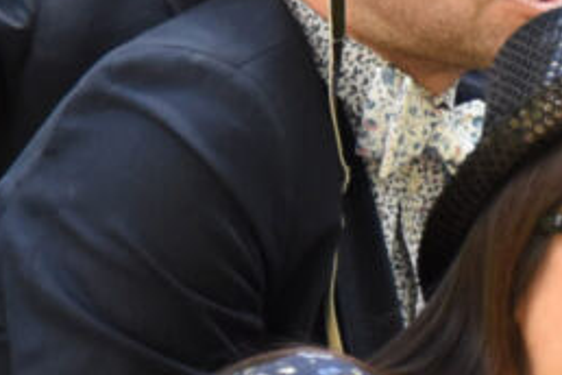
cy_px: 318
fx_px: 4449
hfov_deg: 6.9
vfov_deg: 4.8
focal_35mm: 285
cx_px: 1296
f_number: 2.8
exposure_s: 1/4000
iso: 2500
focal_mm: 46
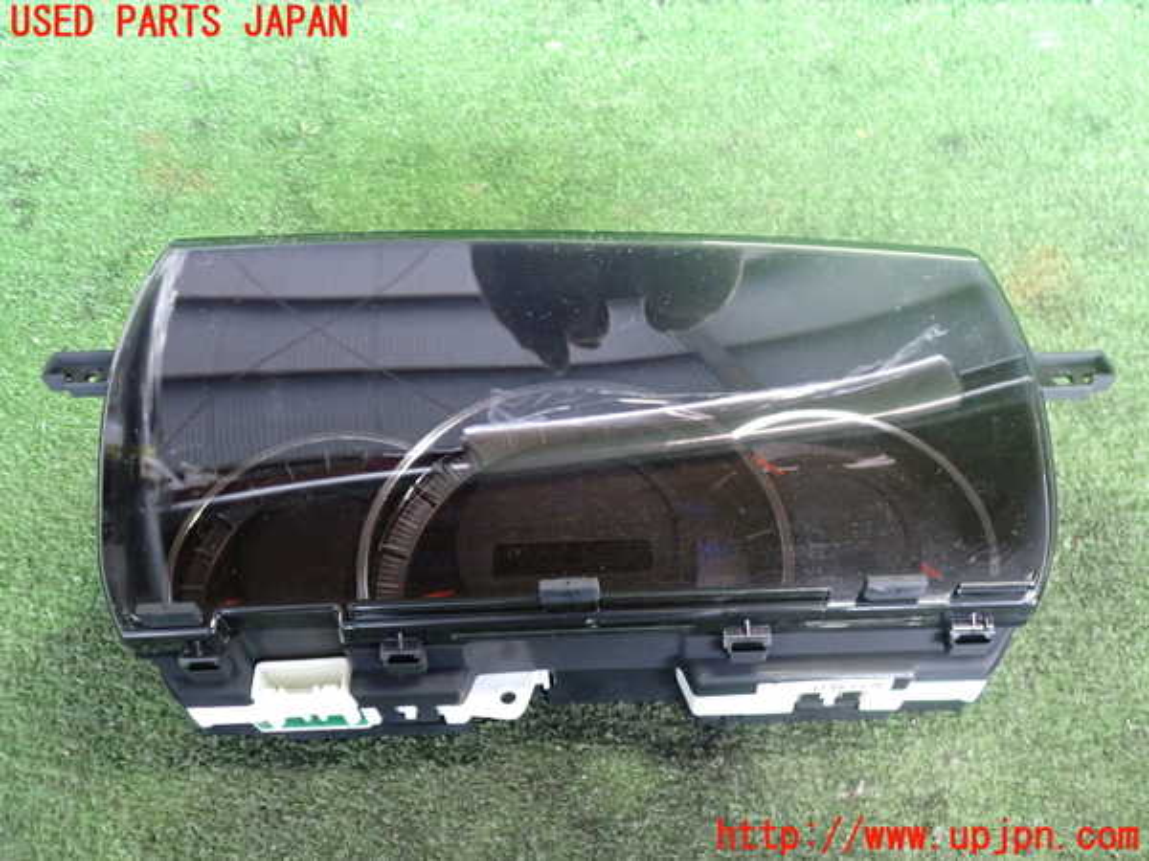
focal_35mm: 30
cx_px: 574
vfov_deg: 46.8
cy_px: 430
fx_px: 996
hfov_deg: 60.0
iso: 640
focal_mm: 5.4
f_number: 2.3
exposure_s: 1/30
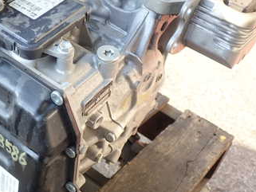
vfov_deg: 26.1
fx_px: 414
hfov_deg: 33.8
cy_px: 89
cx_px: 69
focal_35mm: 56
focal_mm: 5.5
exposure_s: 1/125
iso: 100
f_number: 2.3
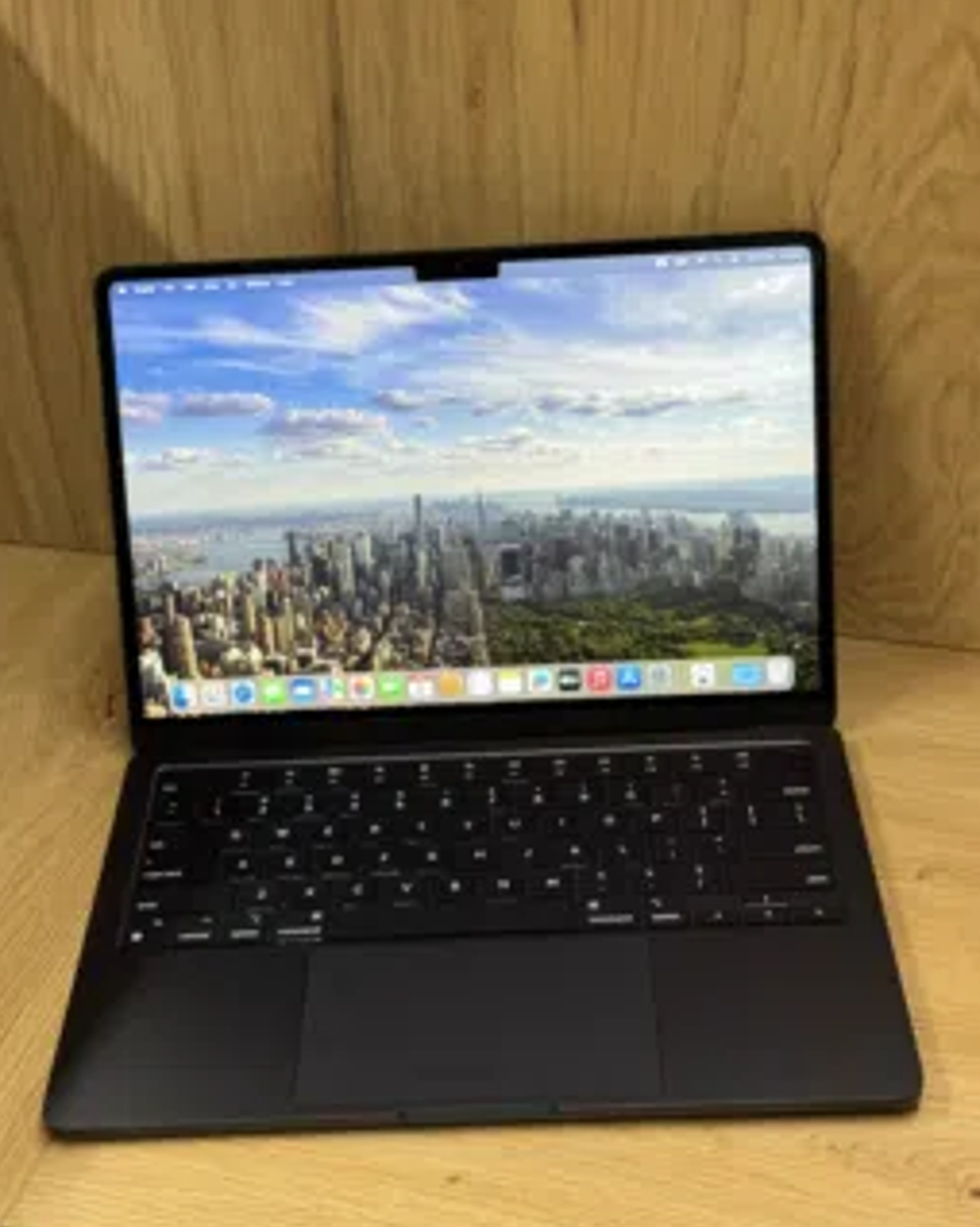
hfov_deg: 25.8
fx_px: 2141
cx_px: 432
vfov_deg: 31.9
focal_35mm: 59
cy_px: 478
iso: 125
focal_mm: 6.76
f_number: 1.78
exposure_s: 1/60
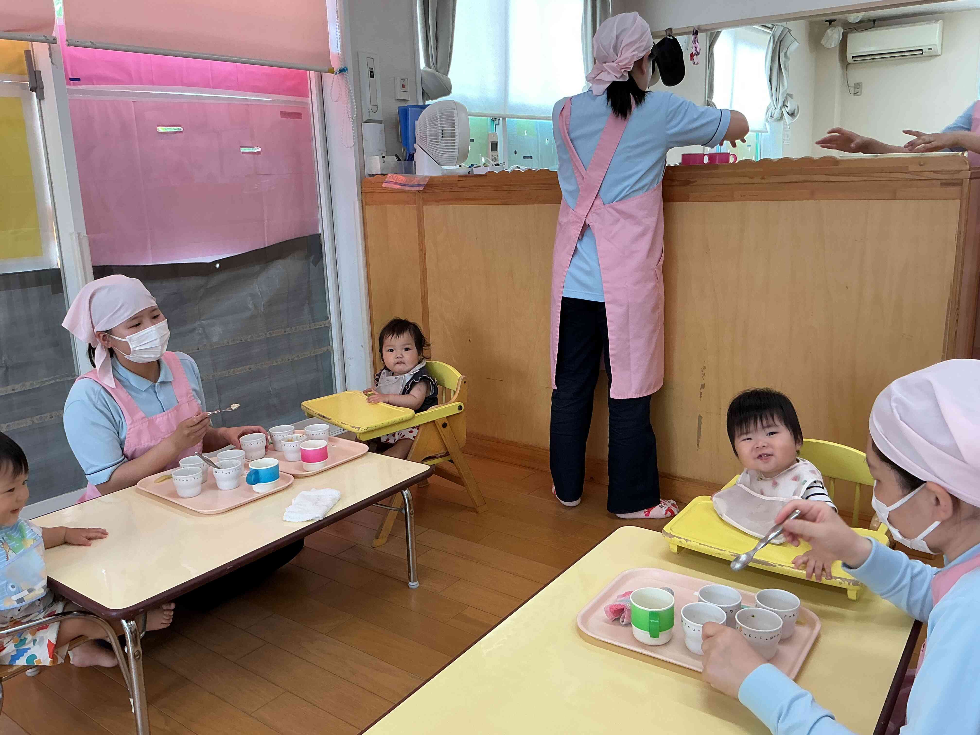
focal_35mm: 29
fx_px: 821
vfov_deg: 48.2
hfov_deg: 61.7
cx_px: 490
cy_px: 368
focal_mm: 3
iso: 50
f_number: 1.8
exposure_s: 1/60
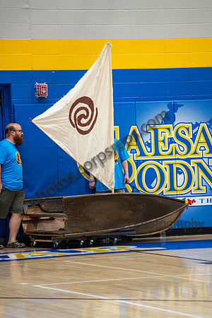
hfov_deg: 6.9
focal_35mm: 200
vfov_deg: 10.3
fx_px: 1767
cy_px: 159
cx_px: 106
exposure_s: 1/500
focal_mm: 200
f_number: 4
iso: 3600
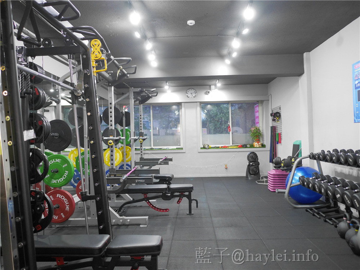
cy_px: 135
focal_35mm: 30
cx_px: 180
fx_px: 312
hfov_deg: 60.0
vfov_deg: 46.8
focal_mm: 15
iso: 1250
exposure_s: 1/60
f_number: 2.2
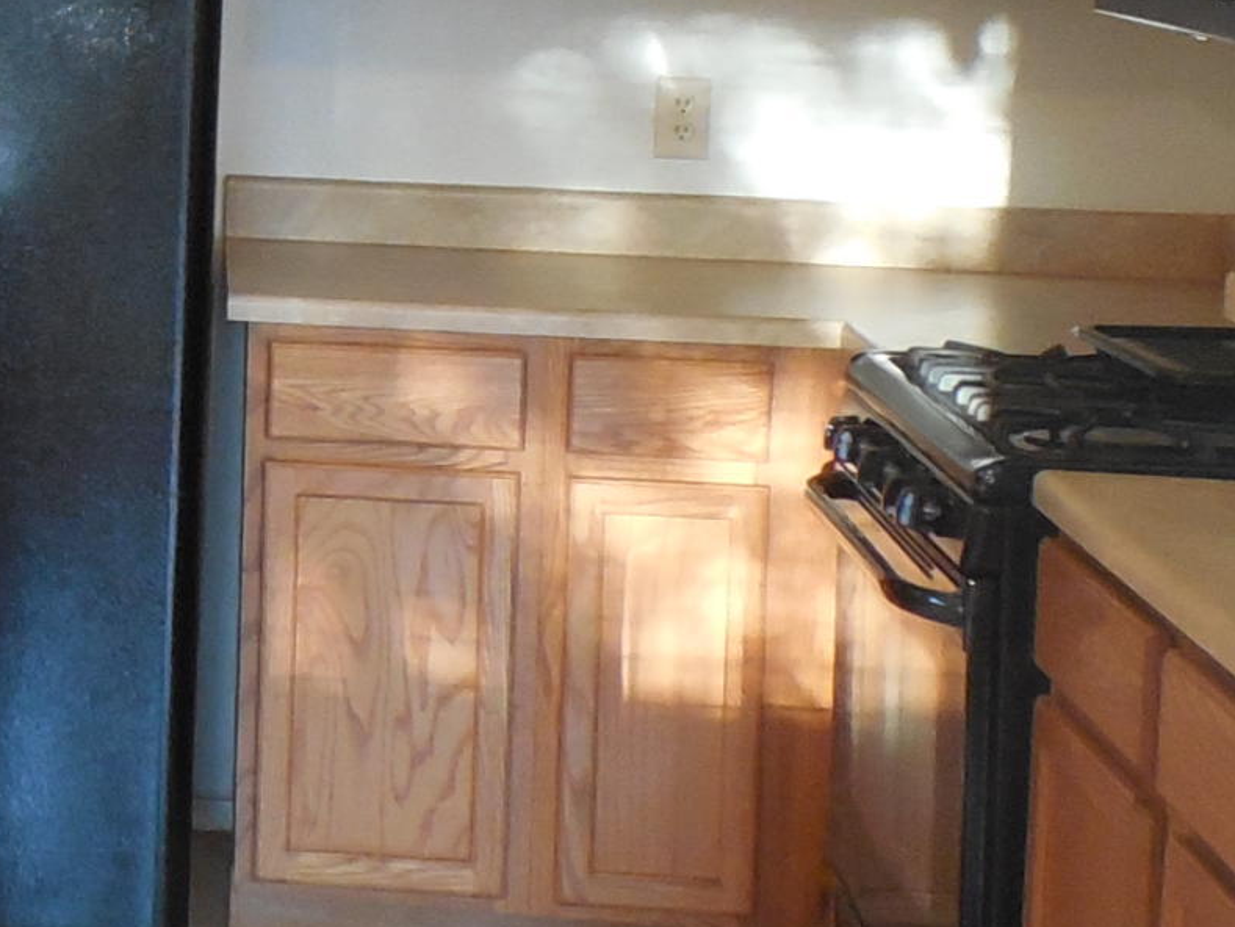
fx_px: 3390
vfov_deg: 15.3
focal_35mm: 95
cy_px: 53
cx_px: -523
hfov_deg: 18.6
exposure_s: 1/30
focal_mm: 4.5
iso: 320
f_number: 3.3
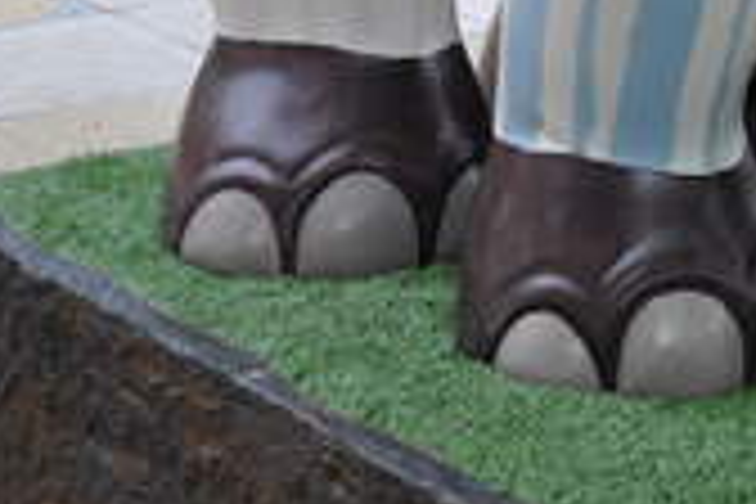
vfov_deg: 7.7
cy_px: -434
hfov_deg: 11.7
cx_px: 976
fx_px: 3591
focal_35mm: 171
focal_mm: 30
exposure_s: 1/60
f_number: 4.2
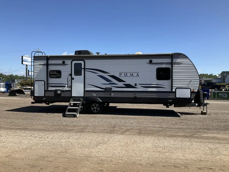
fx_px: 192
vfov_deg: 48.2
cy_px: 86
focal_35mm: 29
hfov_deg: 61.7
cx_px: 114
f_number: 1.8
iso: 25
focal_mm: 3
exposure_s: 1/1786
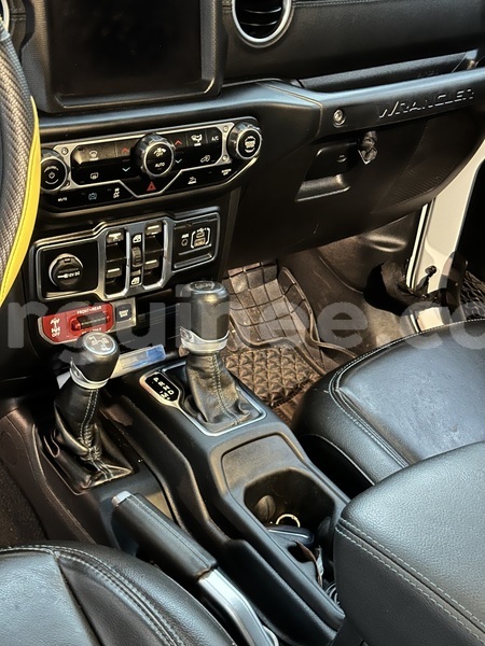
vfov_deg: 39.7
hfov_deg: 30.3
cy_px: 323
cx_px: 242
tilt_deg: -35.9
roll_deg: -4.5
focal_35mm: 48
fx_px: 897
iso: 500
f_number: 1.78
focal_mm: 6.86
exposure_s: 1/5
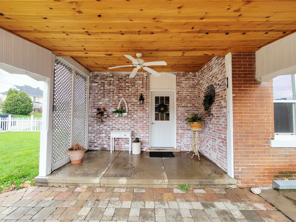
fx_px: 111
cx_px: 148
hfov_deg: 106.2
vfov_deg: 89.9
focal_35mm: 13
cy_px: 111
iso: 50
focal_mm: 2.2
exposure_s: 1/149
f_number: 2.2
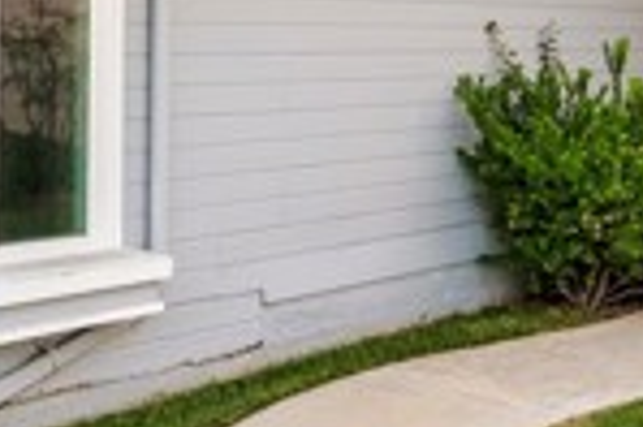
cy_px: -30
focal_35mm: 73
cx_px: 302
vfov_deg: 18.0
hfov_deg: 27.7
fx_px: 1302
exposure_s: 1/320
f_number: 7.1
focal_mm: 17
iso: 400
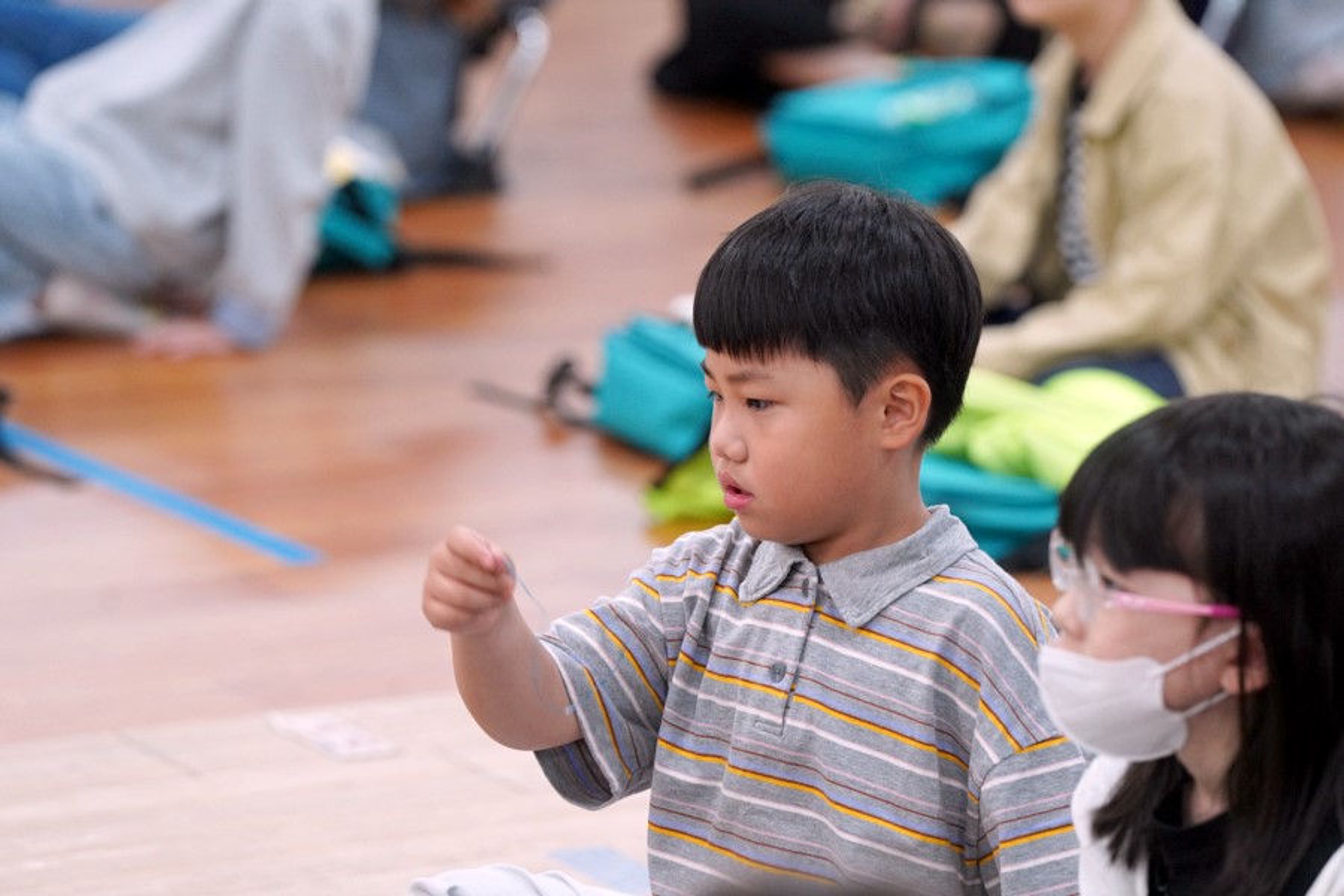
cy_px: 448
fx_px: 6719
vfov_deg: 7.6
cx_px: 672
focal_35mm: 180
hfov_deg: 11.4
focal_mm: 180
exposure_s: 1/200
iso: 3200
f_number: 4
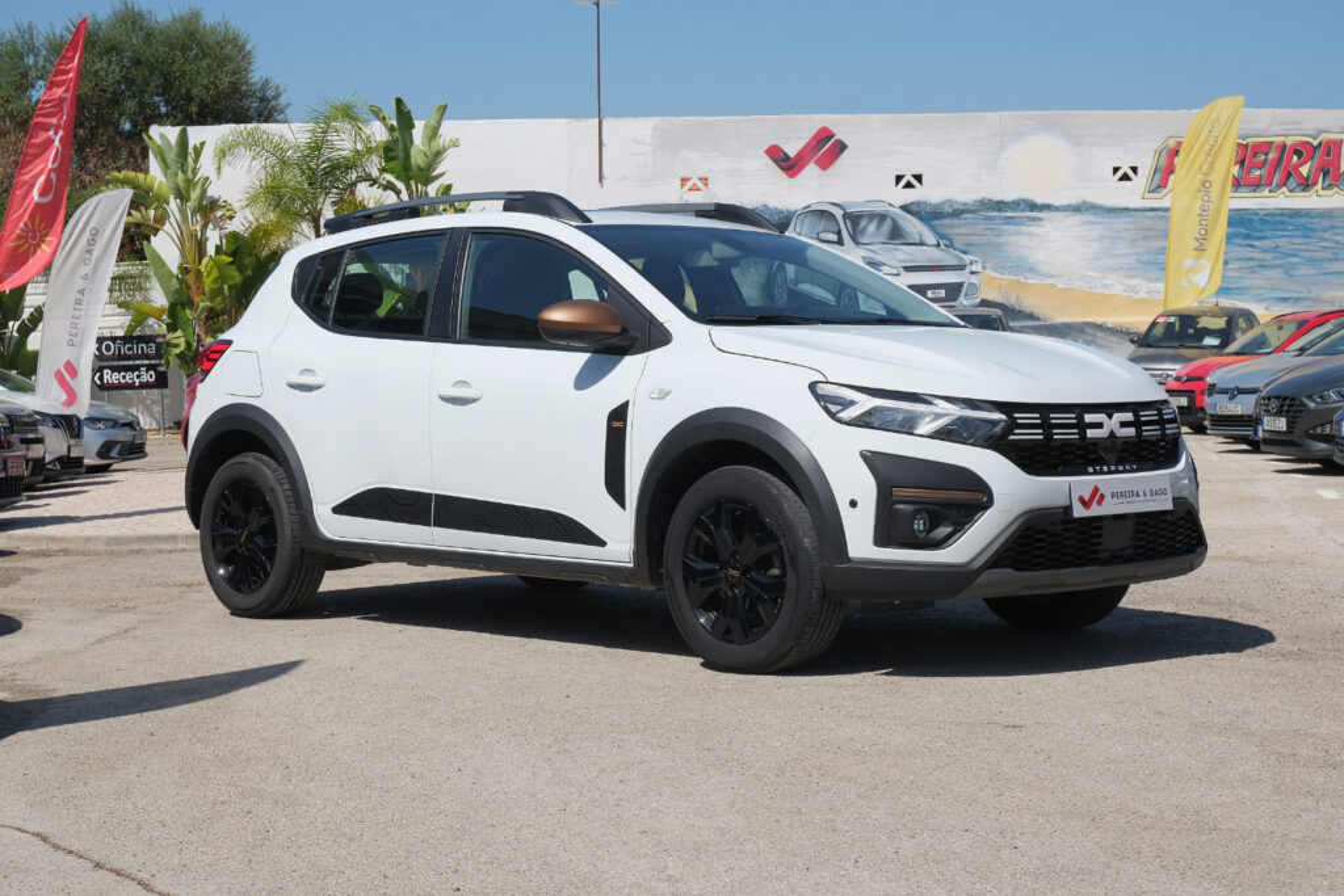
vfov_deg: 22.3
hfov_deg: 32.9
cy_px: 448
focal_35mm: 61
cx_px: 672
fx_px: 2277
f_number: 9
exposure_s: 1/400
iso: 160
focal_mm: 40.8
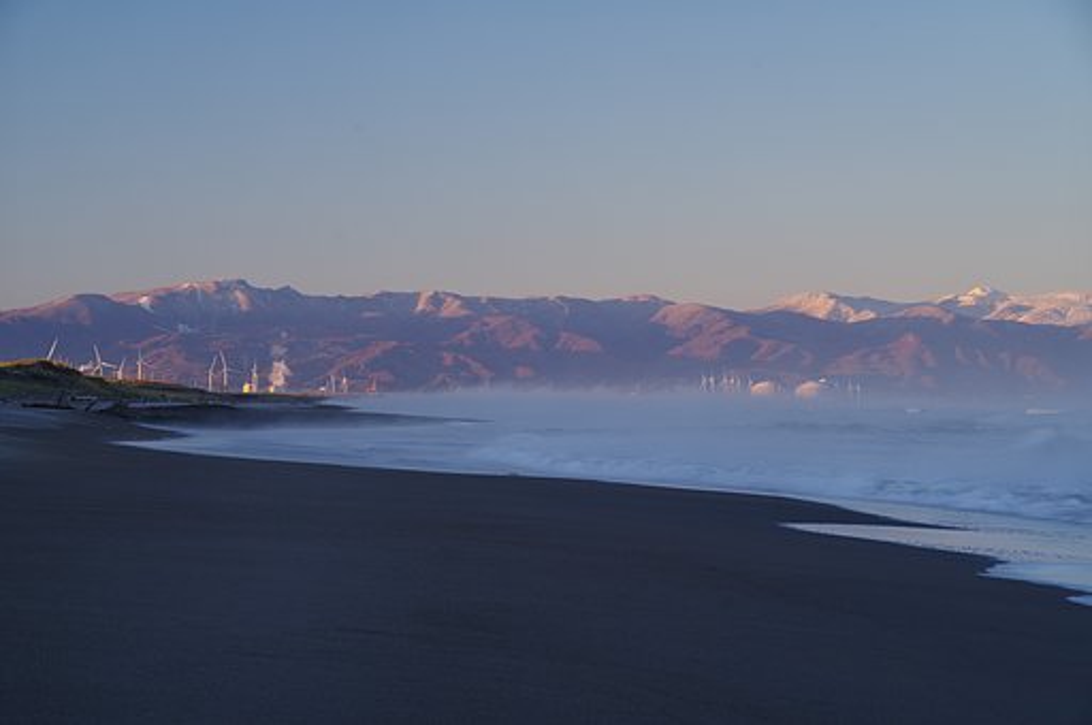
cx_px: 546
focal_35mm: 102
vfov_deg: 13.4
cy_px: 362
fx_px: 3090
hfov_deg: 20.0
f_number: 10
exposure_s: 1/8
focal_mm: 68
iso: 100
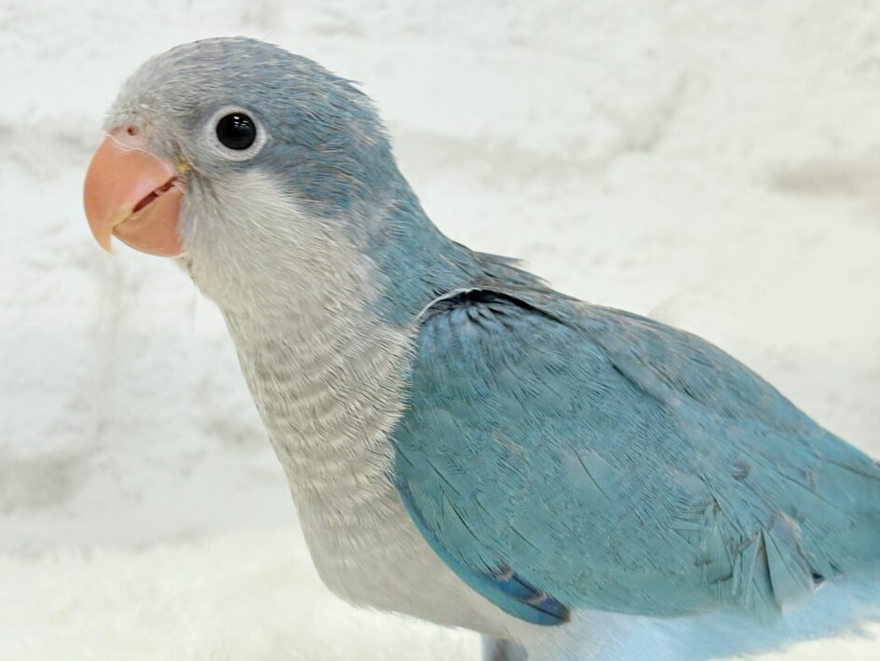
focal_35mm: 66
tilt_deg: -3.4
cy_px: 298
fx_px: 1678
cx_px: 484
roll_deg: -2.2
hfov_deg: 29.4
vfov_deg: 22.3
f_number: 1.6
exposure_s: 1/50
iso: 40
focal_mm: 5.96
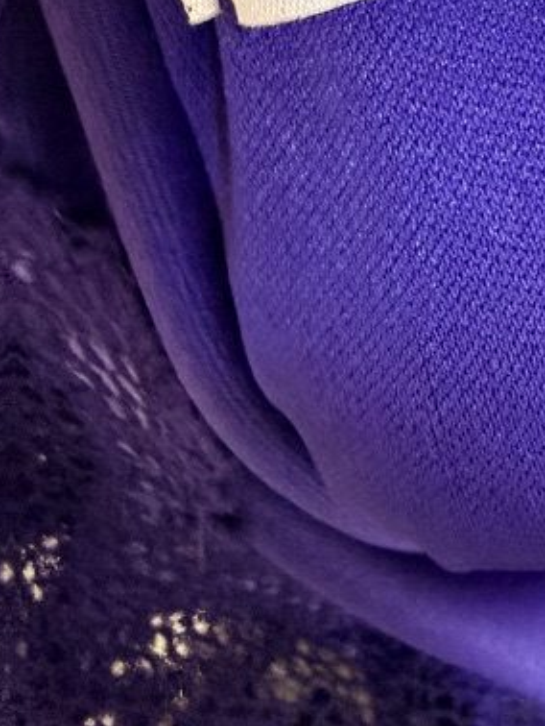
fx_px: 1363
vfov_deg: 26.7
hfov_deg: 20.5
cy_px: -131
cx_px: 723
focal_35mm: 65
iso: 640
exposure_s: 1/50
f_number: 2.2
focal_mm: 2.22
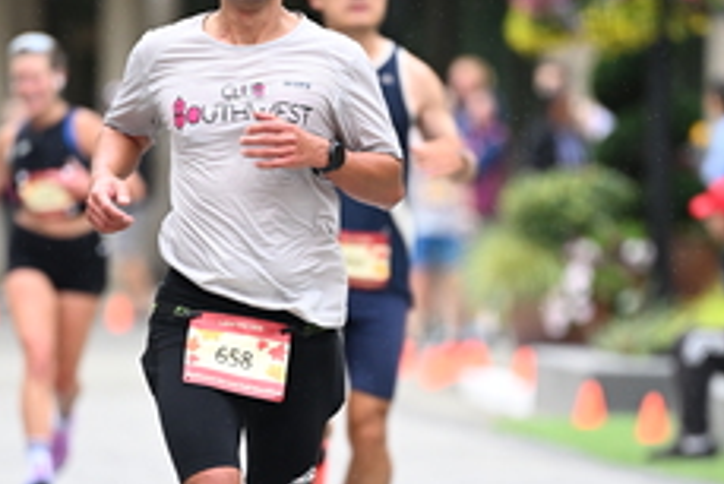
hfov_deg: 4.3
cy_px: 313
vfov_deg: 2.9
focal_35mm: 480
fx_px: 9659
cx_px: 397
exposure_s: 1/1600
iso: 1250
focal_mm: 200
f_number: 2.8
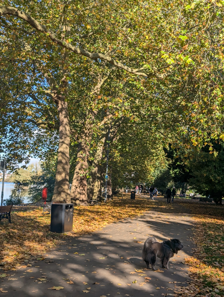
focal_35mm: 48
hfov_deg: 30.3
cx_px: 112
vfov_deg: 39.6
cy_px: 148
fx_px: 413
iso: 41
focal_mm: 6.81
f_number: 1.85
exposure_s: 1/716
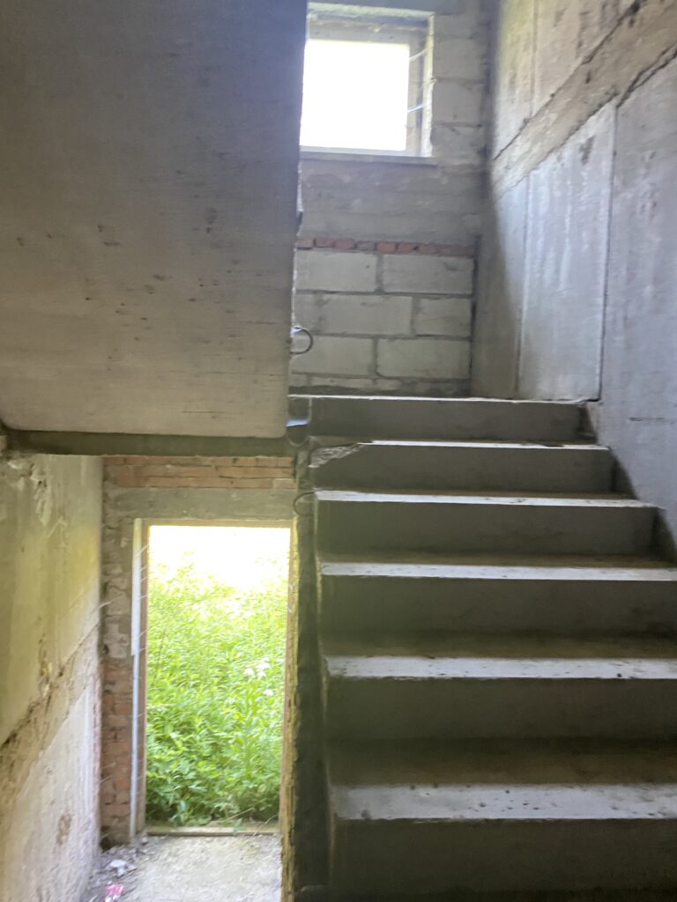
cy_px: 451
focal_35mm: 26
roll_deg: -0.8
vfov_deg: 67.3
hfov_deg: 53.1
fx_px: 678
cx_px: 338
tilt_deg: -8.4
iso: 400
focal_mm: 4.25
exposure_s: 1/60
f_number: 1.8
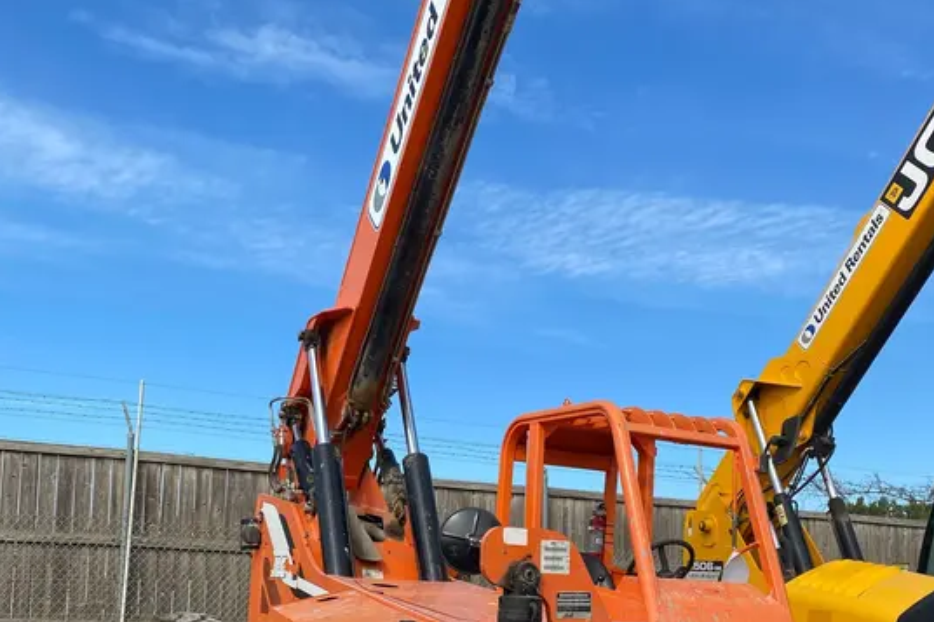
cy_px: 497
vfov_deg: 34.8
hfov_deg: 51.9
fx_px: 960
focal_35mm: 37
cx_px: 472
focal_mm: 4.25
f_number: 1.8
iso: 32
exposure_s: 1/1996
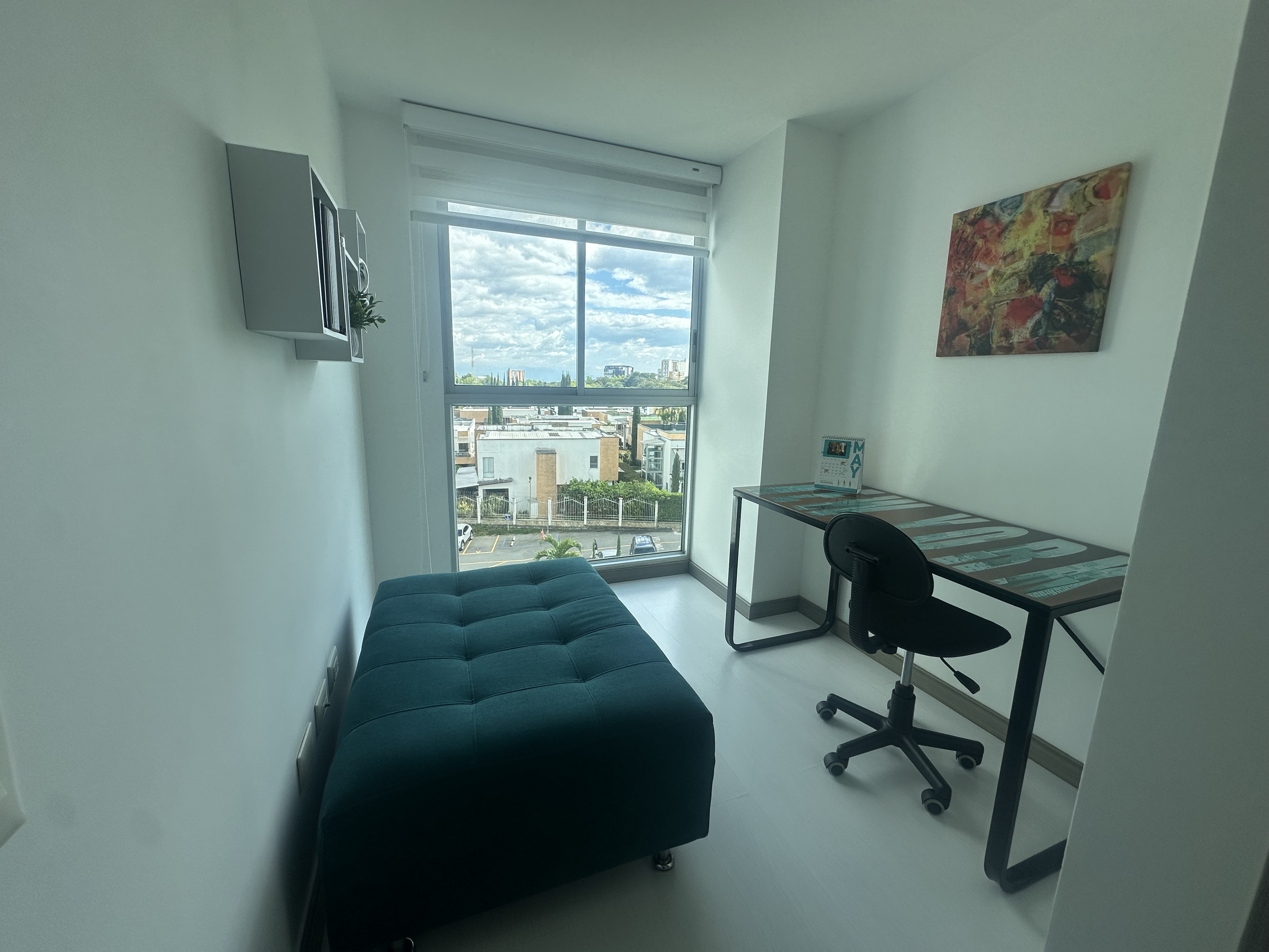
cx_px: 634
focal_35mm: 14
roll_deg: -2.2
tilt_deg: -10.1
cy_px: 476
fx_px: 513
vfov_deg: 85.7
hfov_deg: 102.1
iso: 40
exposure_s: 1/584
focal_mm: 2.22
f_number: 2.2
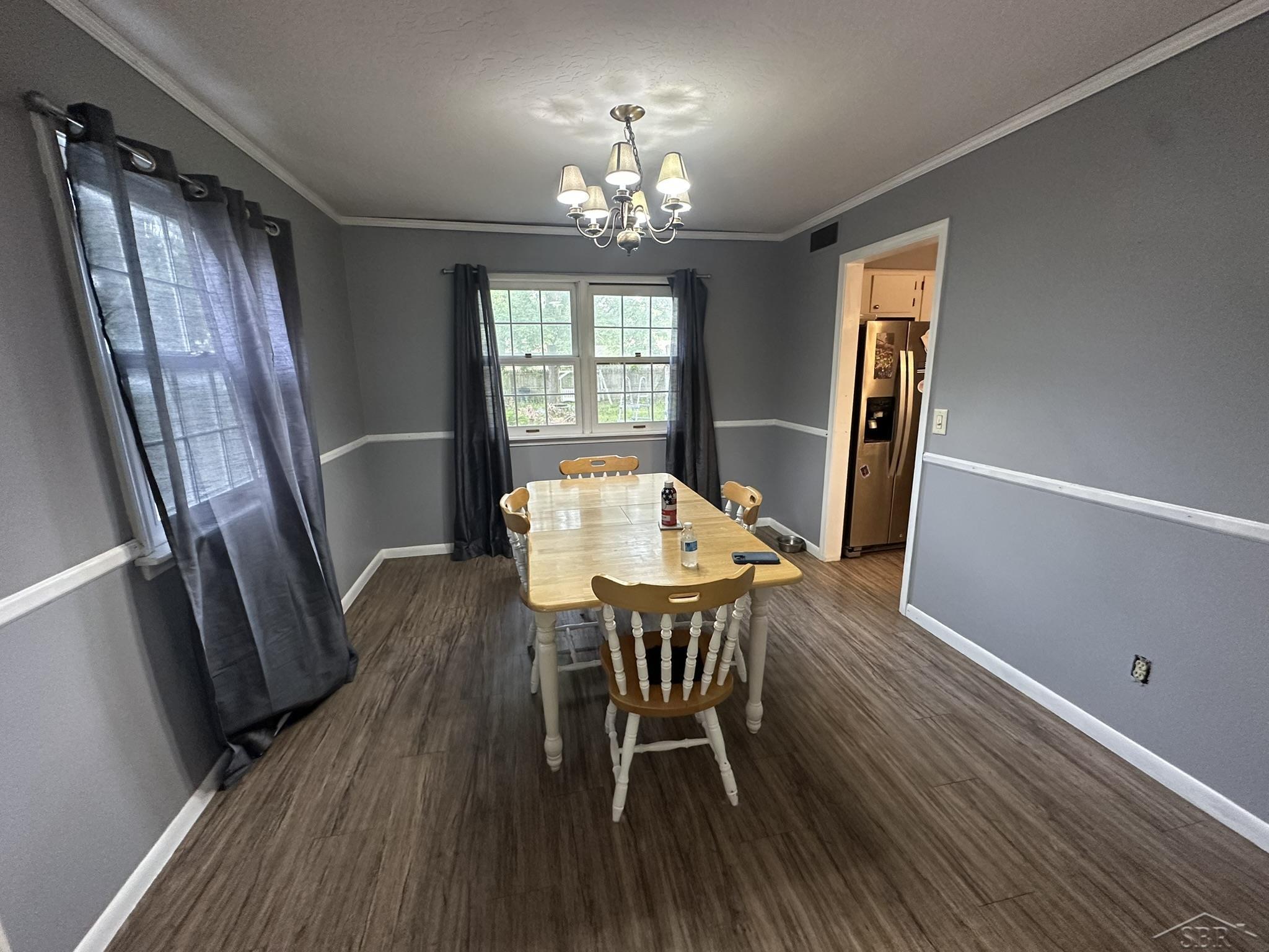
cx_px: 634
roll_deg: +0.2
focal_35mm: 14
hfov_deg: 102.1
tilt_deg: -11.5
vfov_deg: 85.7
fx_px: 513
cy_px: 476
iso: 400
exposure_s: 1/60
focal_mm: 2.22
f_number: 2.2
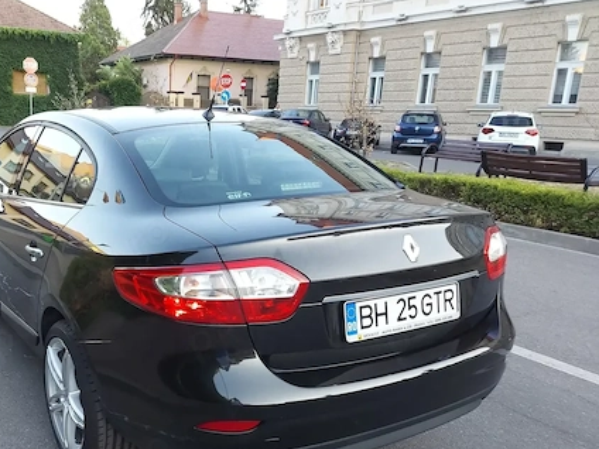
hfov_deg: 52.4
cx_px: 177
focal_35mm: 34
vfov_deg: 41.2
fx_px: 588
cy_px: 302
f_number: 1.8
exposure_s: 1/50
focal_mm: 5.23
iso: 50
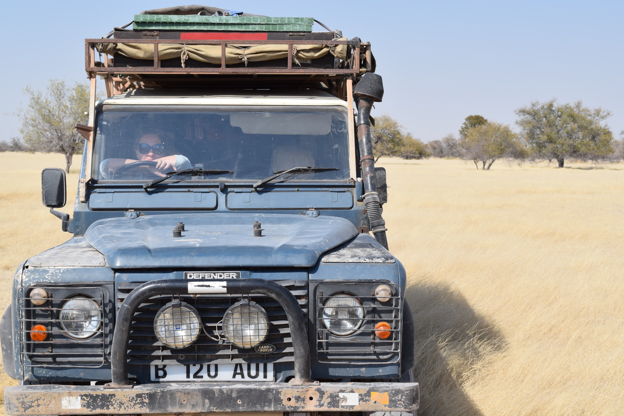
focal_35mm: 60
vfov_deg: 22.6
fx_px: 1040
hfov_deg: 33.4
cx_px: 305
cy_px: 216
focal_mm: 38
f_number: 10
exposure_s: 1/400
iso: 200
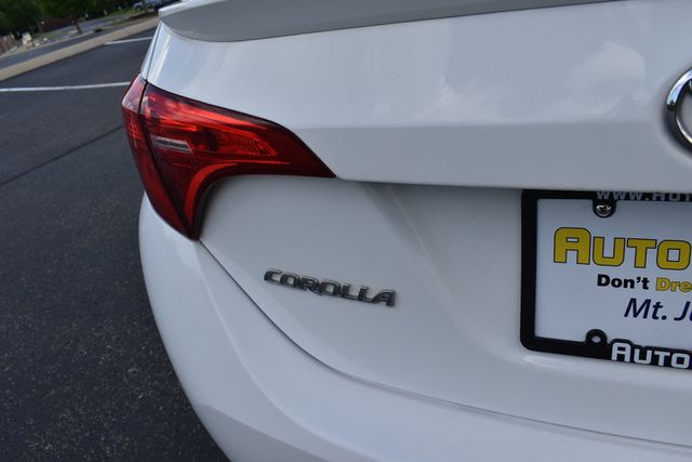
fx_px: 519
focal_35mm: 27
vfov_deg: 48.0
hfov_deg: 67.4
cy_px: 231
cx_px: 346
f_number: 8
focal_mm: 18
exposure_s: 1/250
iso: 180
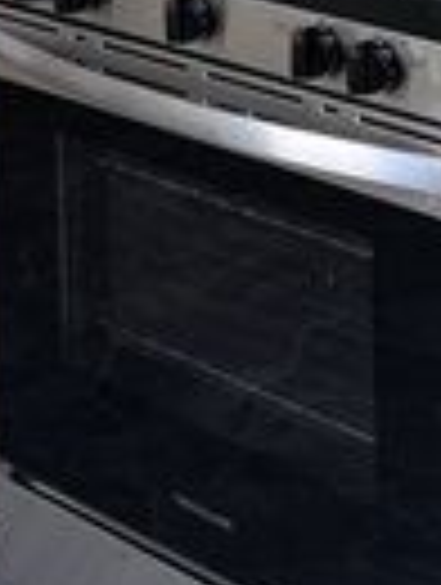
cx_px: 58
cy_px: -299
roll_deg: +0.7
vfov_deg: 14.8
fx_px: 2083
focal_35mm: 123
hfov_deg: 12.0
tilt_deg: -4.4
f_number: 1.78
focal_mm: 6.76
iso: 200
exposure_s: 1/121
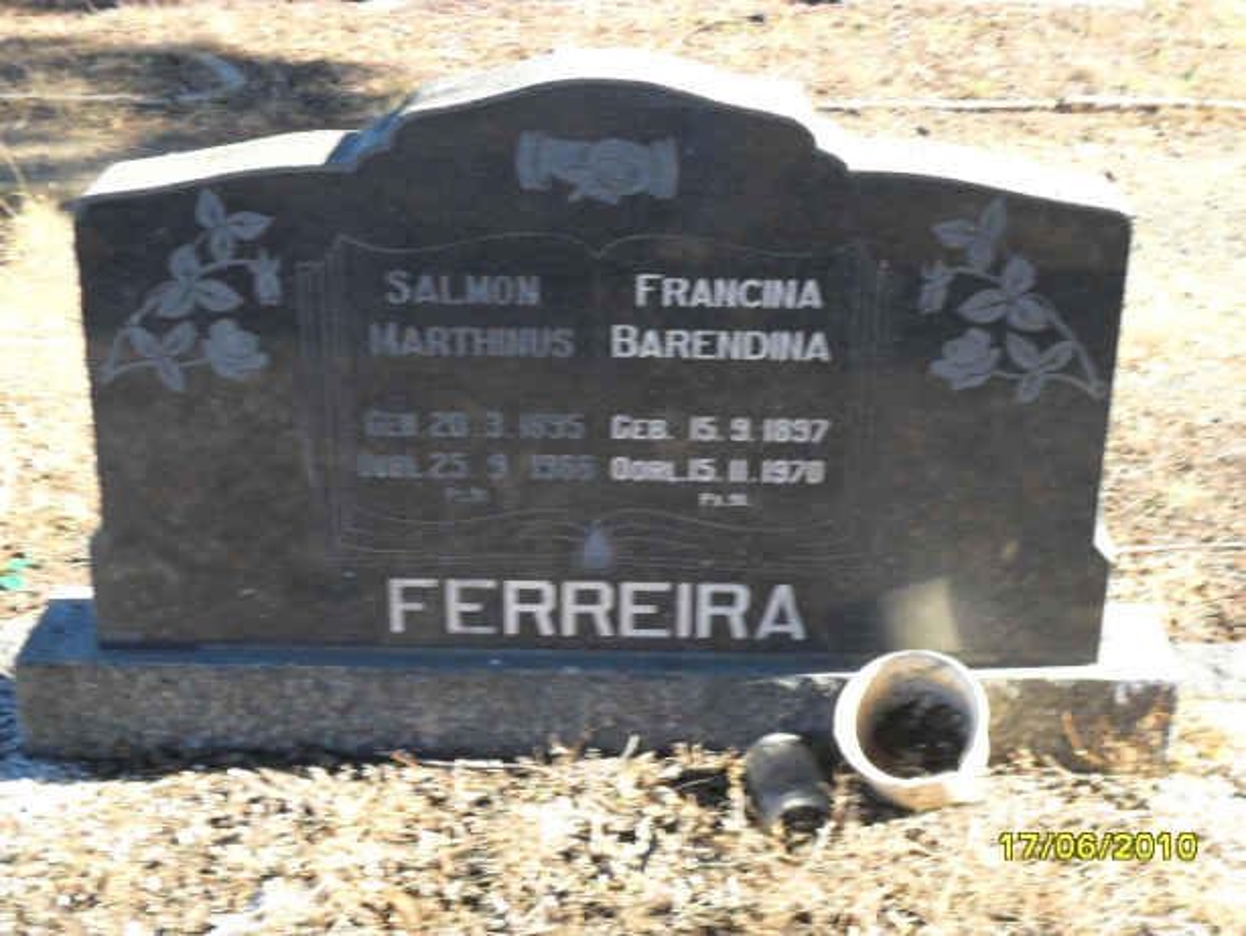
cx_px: 623
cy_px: 468
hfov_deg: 36.8
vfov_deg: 28.1
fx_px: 1872
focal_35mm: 52
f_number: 5
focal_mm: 9.3
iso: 100
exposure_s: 1/60
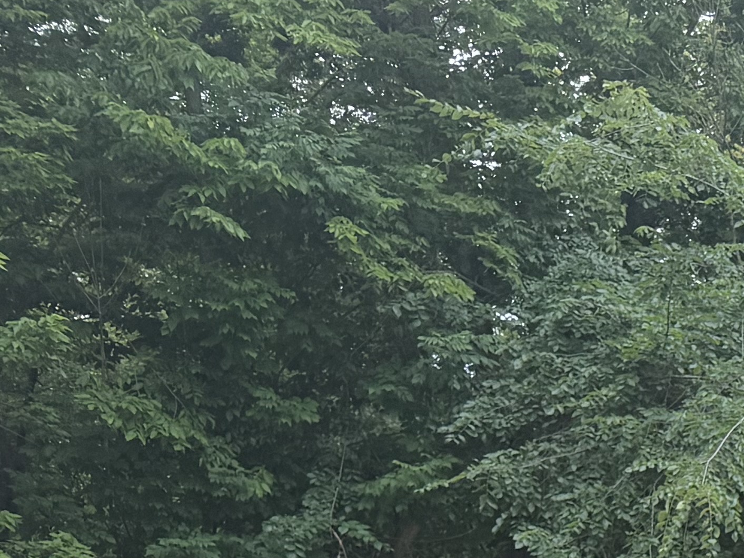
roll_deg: -2.3
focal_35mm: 97
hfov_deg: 16.6
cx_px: 1377
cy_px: 1092
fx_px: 2085
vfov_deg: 13.3
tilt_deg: -7.6
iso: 80
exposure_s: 1/453
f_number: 1.78
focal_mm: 6.76
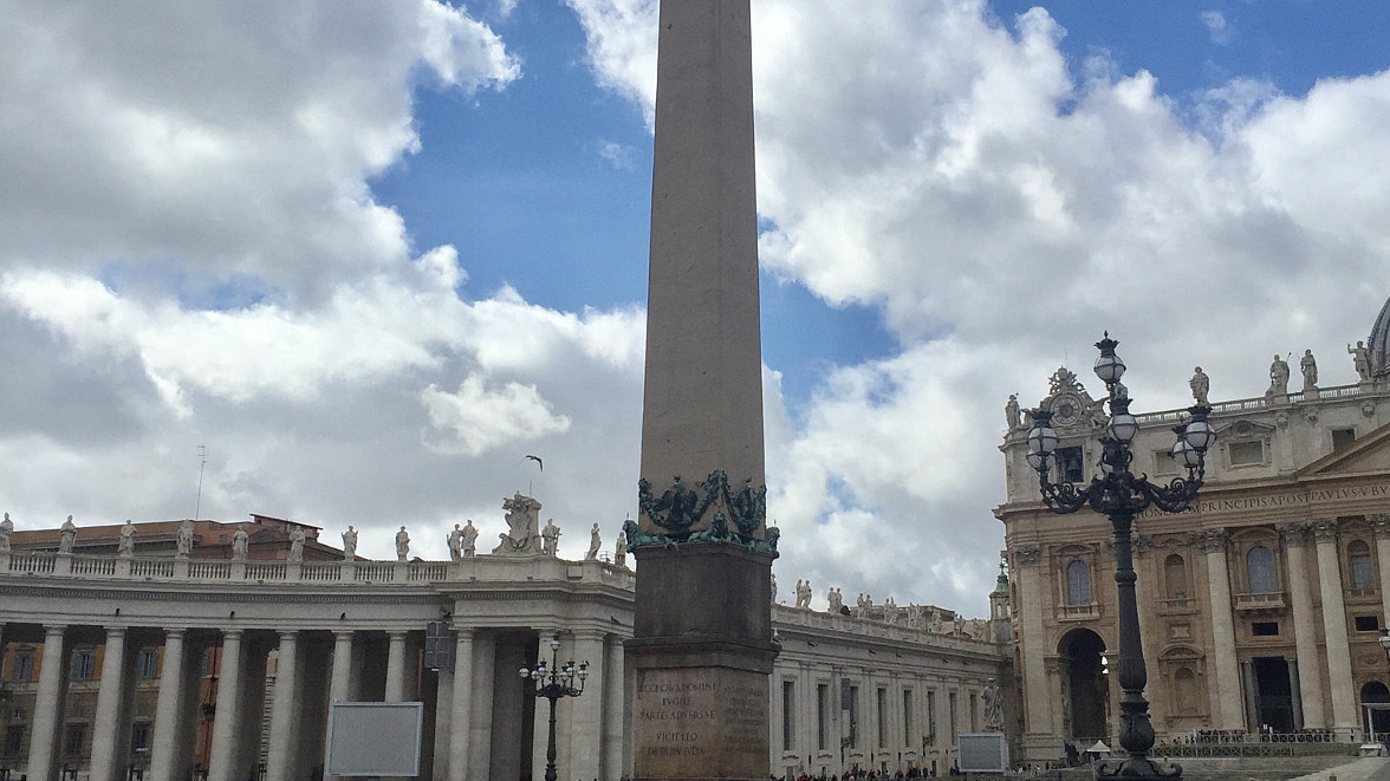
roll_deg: -0.2
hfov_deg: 47.4
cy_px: 346
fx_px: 1585
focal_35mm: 43
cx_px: 707
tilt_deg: +16.7
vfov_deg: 27.7
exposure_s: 1/4950
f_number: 2.2
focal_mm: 4.15
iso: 32
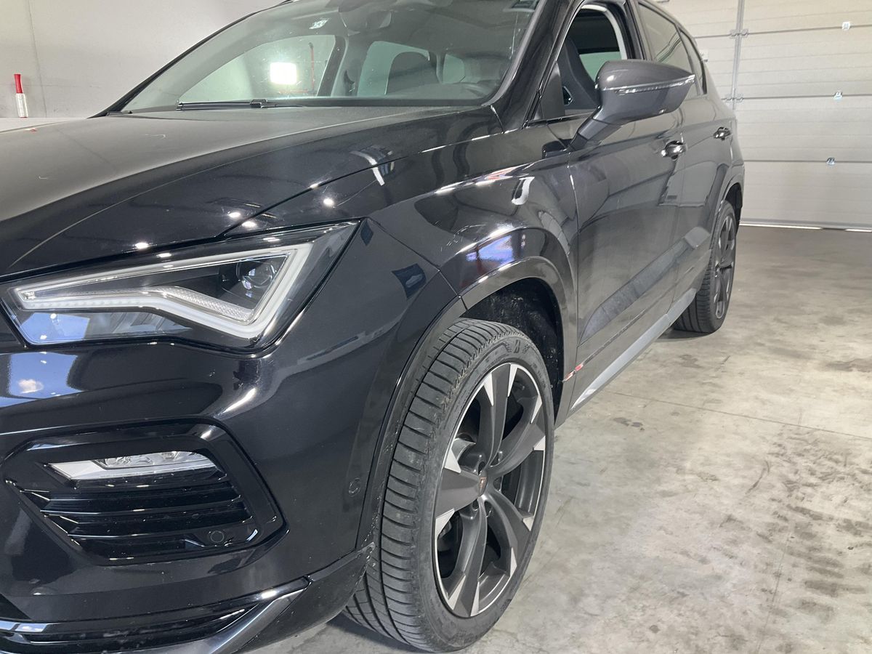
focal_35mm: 29
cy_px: 327
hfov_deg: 61.7
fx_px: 731
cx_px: 436
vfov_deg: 48.2
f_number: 1.8
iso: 40
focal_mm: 3
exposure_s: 1/50
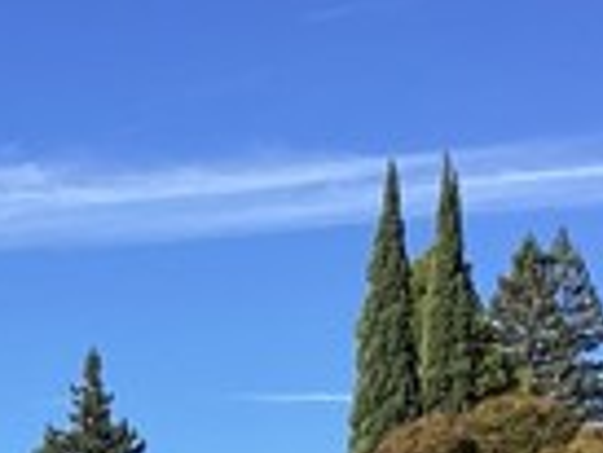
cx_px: -238
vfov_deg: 9.6
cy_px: 906
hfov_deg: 13.0
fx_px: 2528
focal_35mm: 145
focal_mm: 3.3
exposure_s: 1/1072
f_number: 2.4
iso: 25
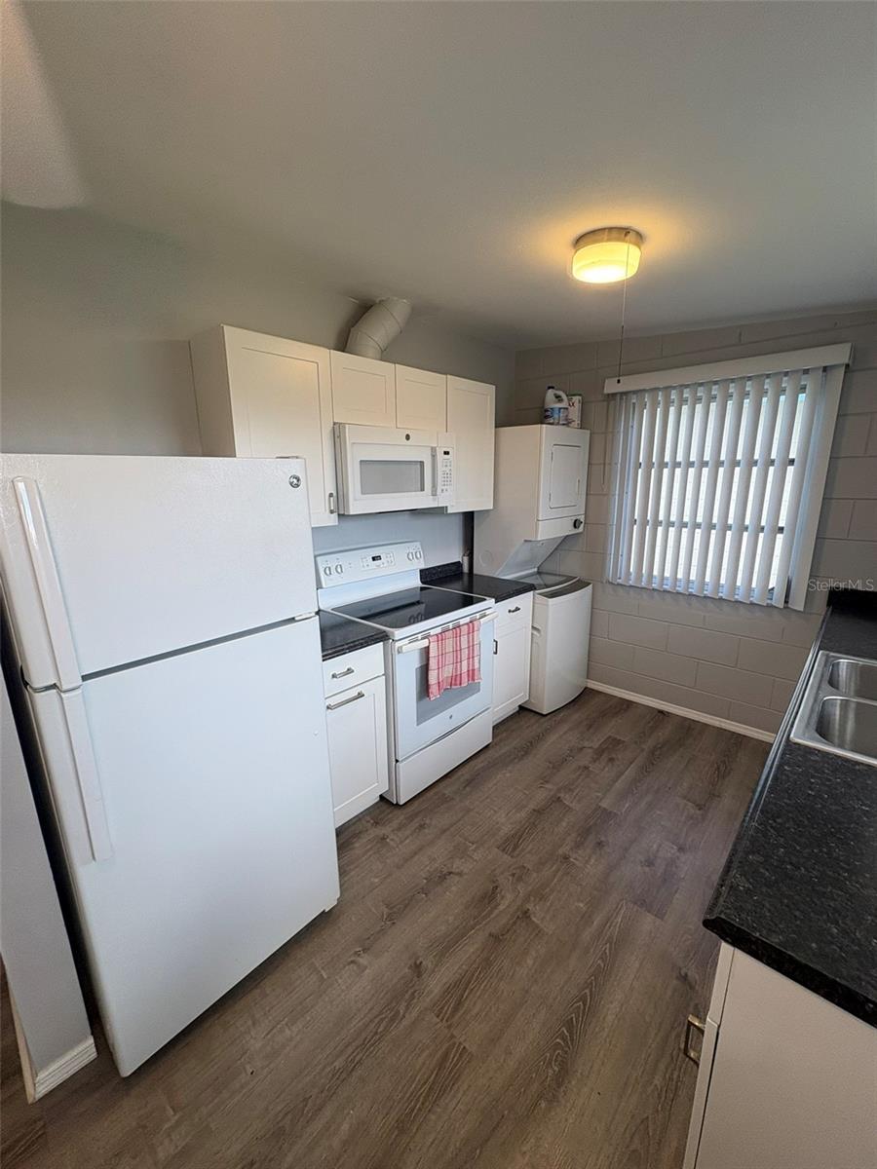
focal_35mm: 14
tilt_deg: -8.7
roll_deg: +0.1
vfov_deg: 102.1
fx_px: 473
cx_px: 438
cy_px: 584
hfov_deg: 85.7
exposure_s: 1/120
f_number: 2.2
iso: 100
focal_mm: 2.22
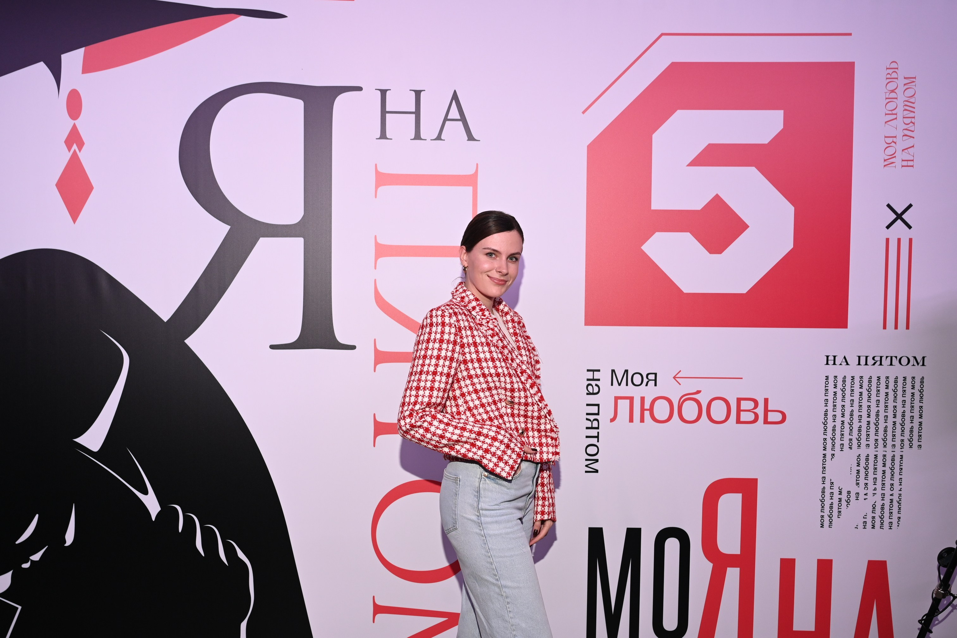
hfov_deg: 54.4
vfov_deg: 37.9
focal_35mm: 35
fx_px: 930
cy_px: 319
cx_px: 478
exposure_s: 1/125
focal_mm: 35
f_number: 5
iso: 640
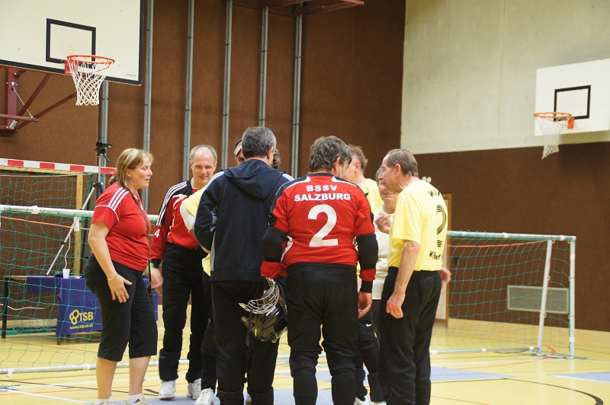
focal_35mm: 75
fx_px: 1270
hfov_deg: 27.0
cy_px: 202
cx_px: 305
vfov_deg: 18.2
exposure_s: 1/25
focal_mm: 50
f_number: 4.5
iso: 1600
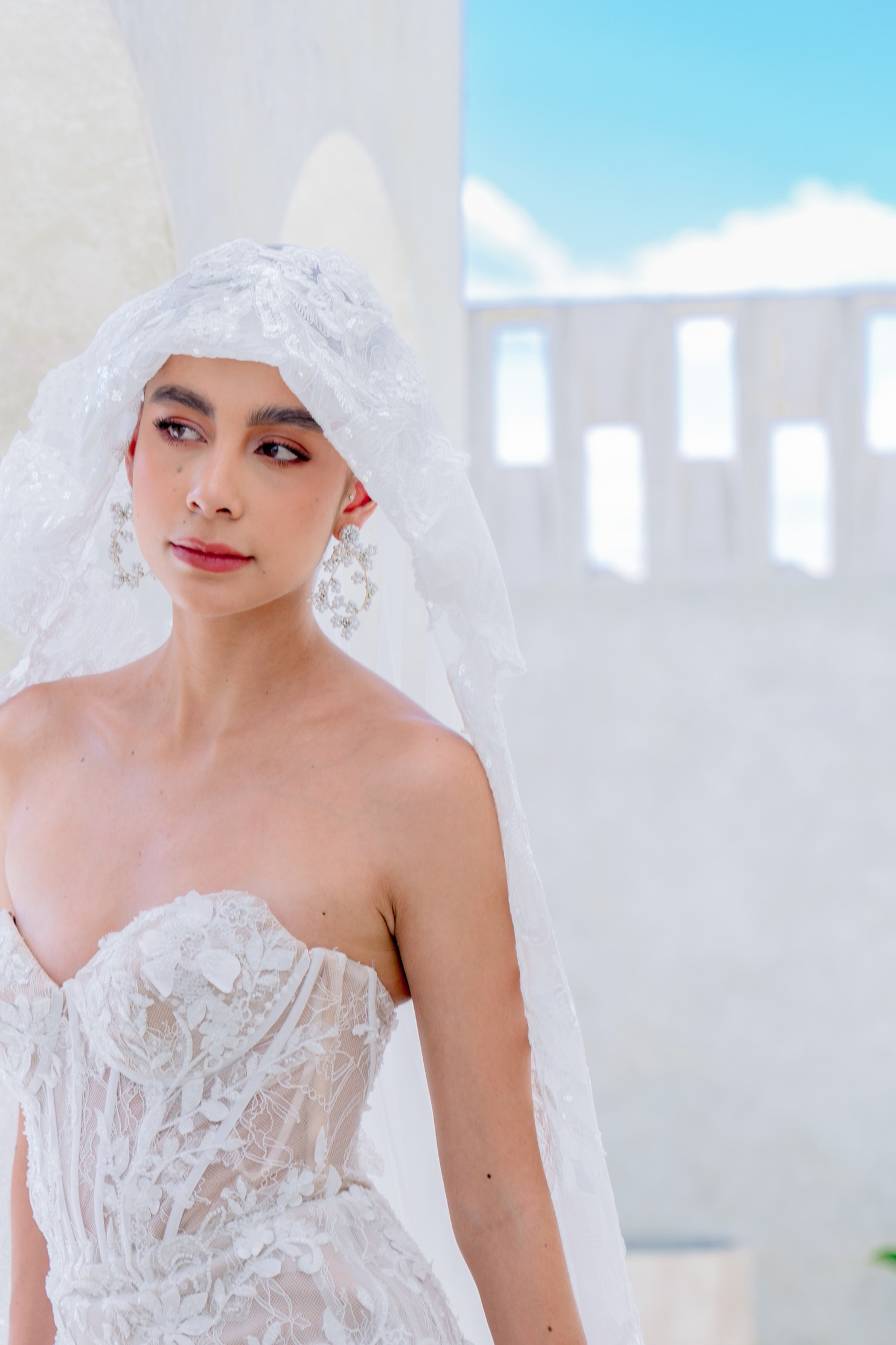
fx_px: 4444
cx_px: 210
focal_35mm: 119
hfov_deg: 11.5
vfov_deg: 17.1
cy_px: 998
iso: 100
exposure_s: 1/400
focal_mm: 69
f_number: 2.8
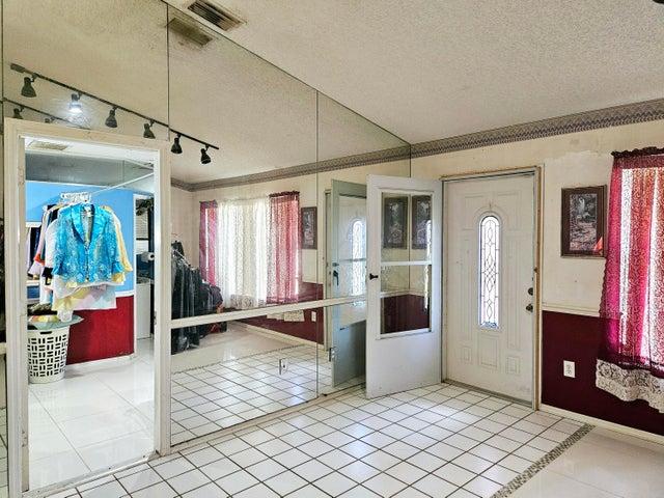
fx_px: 441
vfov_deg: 58.9
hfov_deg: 73.9
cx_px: 332
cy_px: 249
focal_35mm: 23
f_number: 1.8
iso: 800
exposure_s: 1/120
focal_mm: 5.4
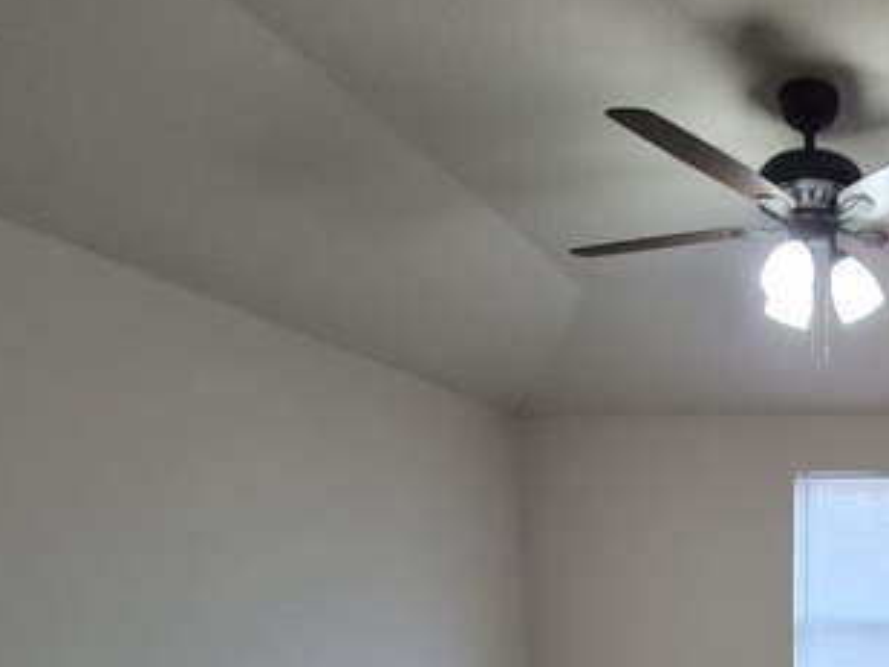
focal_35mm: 27
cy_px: 670
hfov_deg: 51.3
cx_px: 903
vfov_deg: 43.8
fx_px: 693
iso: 200
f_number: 2.2
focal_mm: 1.74
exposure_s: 1/60
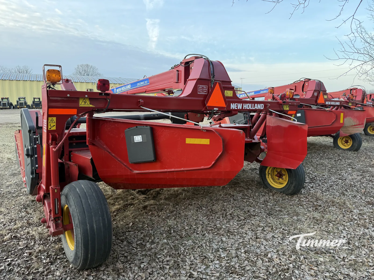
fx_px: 259
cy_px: 140
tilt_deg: -5.8
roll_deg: -1.3
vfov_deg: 56.8
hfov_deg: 71.6
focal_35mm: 24
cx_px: 187
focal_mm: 6.76
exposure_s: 1/247
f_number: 1.78
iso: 100
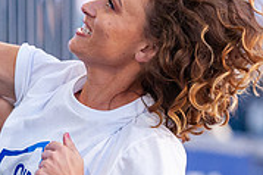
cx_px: 83
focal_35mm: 480
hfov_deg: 4.3
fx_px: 3503
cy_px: 176
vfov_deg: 2.9
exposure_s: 1/500
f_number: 2.8
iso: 1600
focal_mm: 130
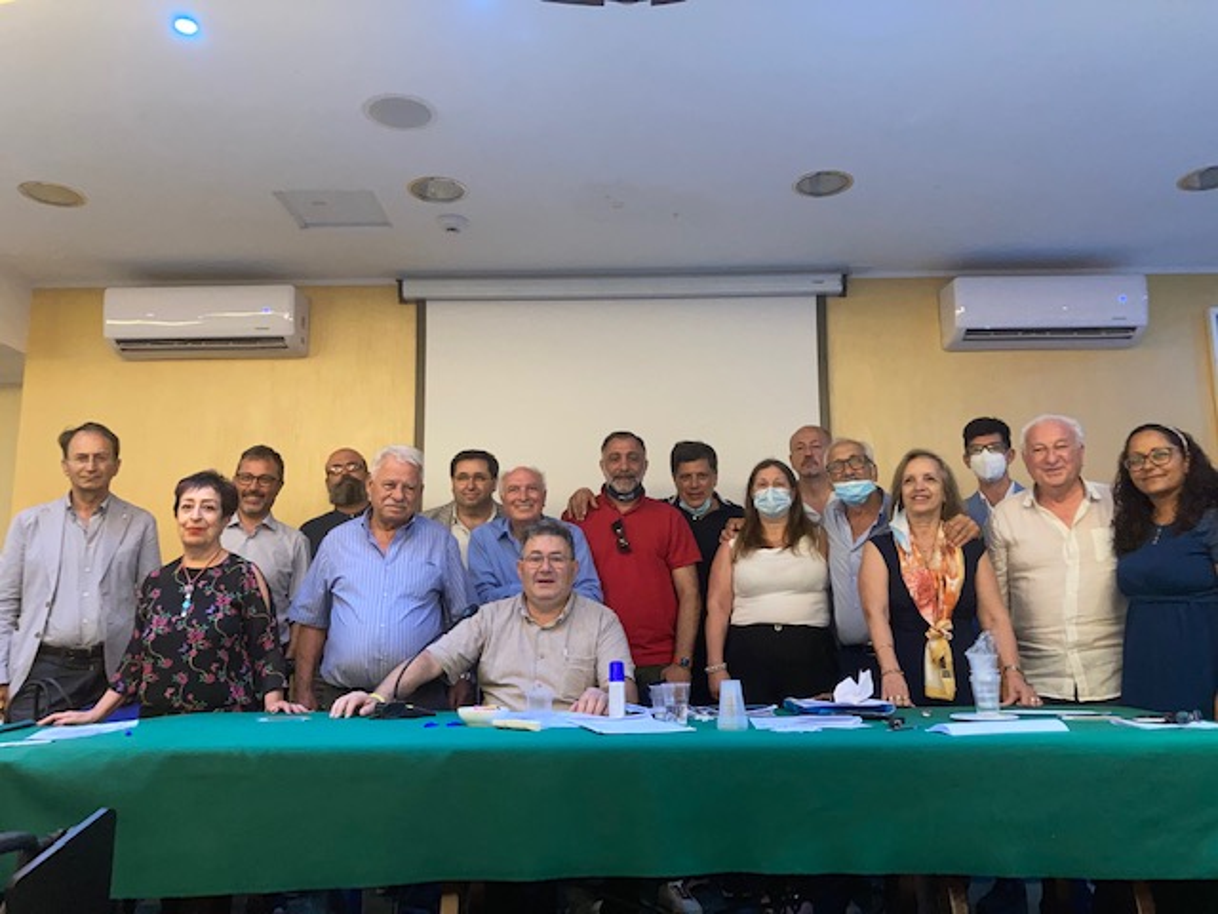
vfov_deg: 49.7
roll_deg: +0.3
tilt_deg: +10.0
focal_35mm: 28
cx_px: 609
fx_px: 985
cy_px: 457
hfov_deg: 63.4
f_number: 1.8
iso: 250
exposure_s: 1/33
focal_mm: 3.99
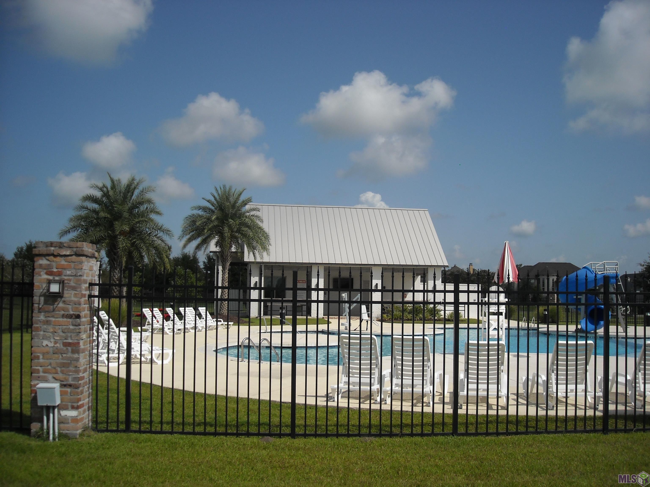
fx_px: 657
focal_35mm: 35
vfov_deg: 40.7
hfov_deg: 52.6
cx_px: 325
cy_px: 244
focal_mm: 5.7
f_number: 5.6
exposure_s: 1/676
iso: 64
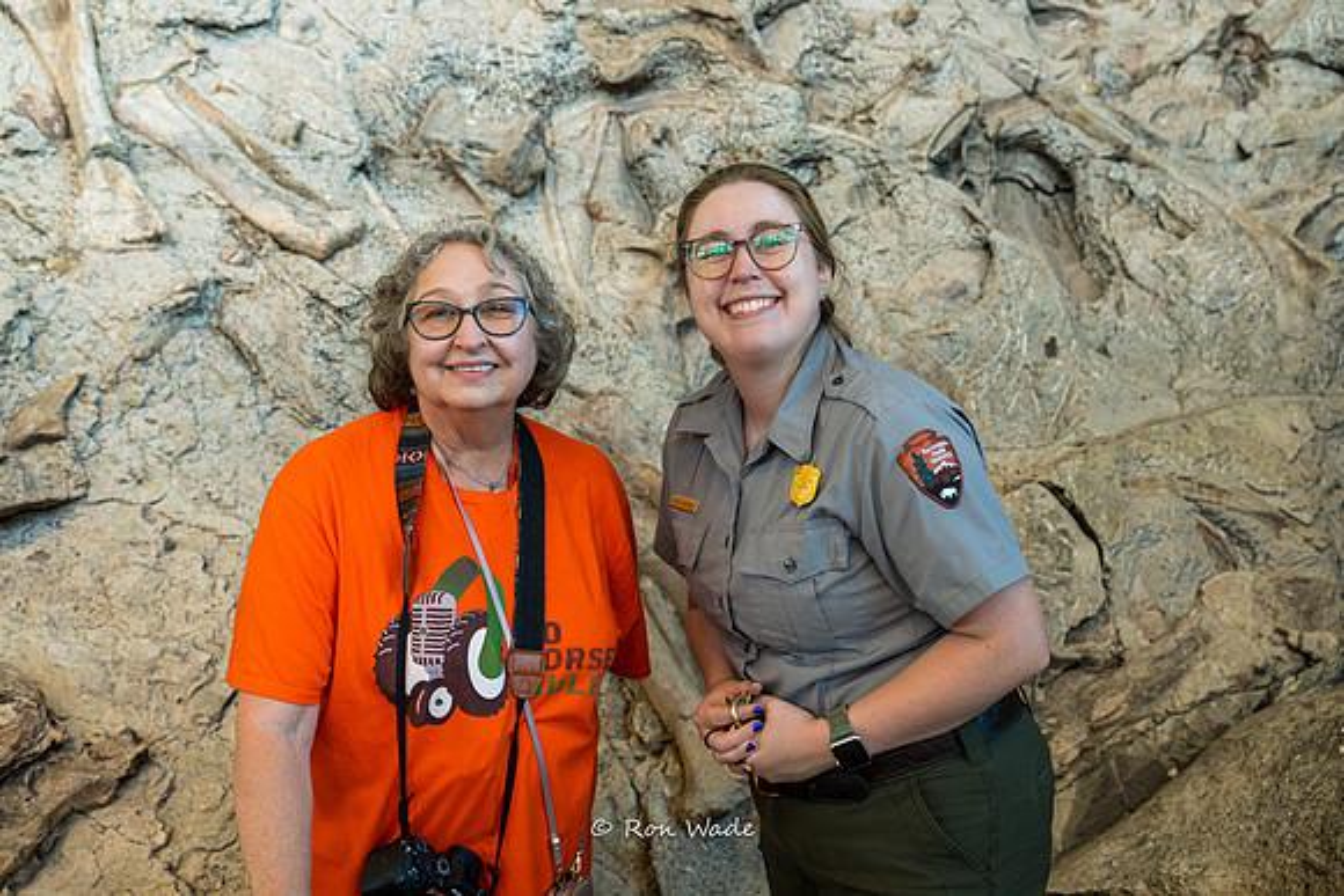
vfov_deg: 36.0
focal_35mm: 37
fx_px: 1382
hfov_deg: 51.9
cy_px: 448
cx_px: 672
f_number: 4
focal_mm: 37
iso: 1600
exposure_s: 1/160
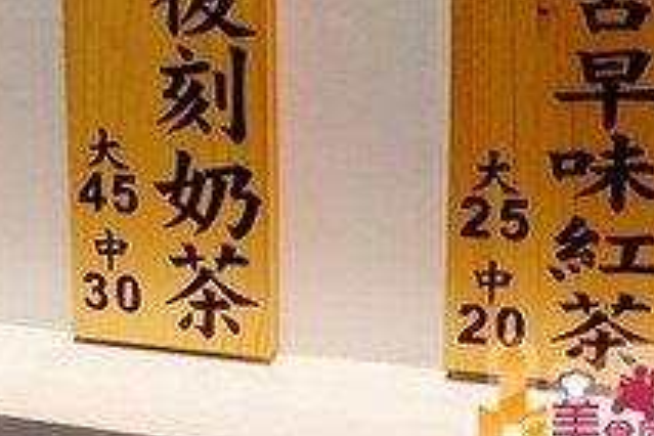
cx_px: -83
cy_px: -101
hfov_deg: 24.7
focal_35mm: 76
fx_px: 1381
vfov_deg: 17.1
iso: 1000
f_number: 3.5
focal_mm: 18
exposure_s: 1/60
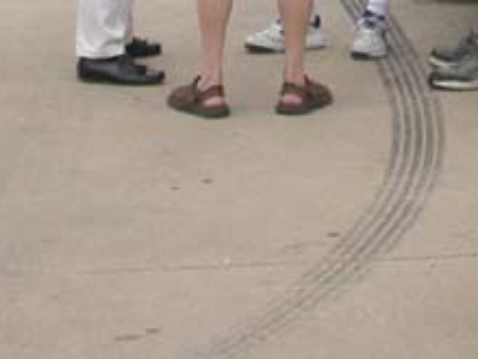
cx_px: 285
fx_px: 2444
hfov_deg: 11.2
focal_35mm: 177
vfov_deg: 8.2
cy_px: -213
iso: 100
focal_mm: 7.85
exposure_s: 1/1000
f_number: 2.6
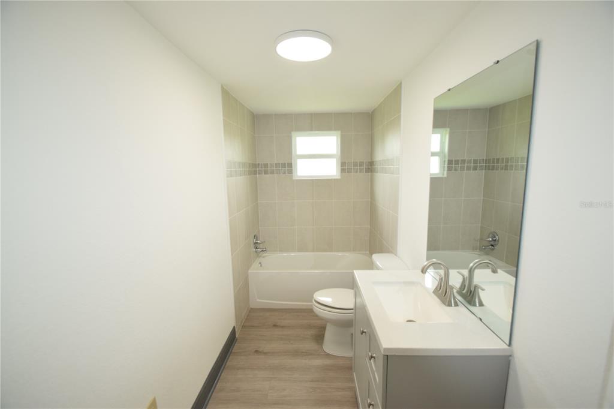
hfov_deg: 100.4
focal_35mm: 15
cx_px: 307
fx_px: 256
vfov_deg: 77.3
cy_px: 204
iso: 800
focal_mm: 10
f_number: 5
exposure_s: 1/100
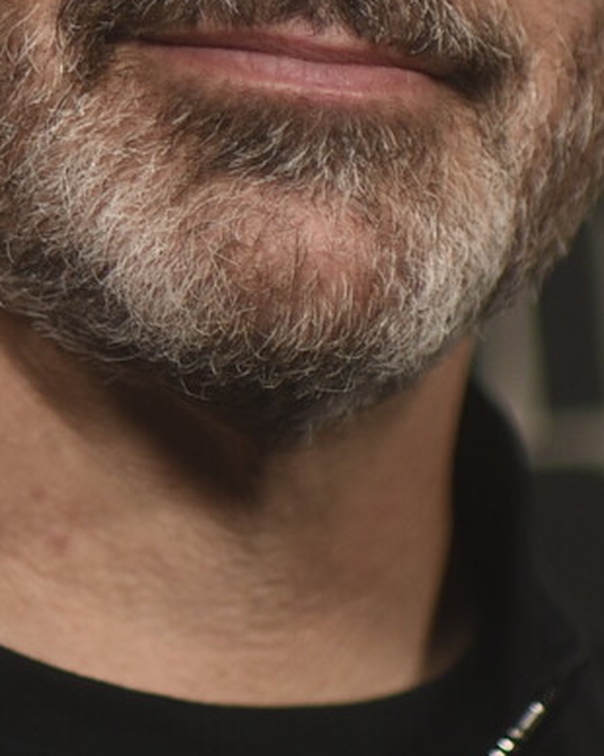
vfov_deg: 3.7
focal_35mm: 522
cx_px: 181
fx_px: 11673
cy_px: -98
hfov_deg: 3.0
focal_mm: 135
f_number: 2
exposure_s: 1/640
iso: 800
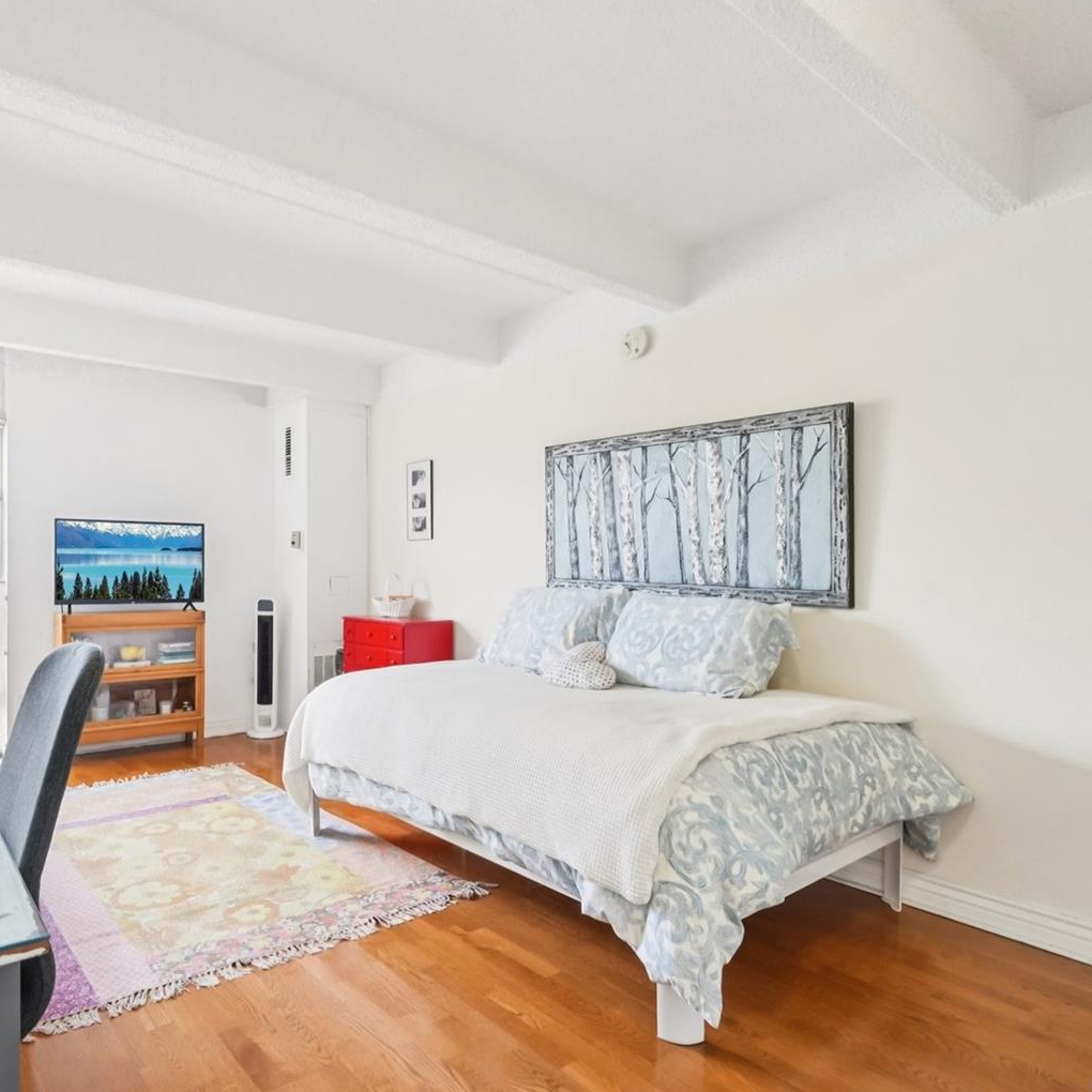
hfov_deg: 73.5
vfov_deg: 74.8
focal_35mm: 20
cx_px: 408
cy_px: 544
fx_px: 714
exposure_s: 1/6
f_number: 8
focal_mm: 10
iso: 800
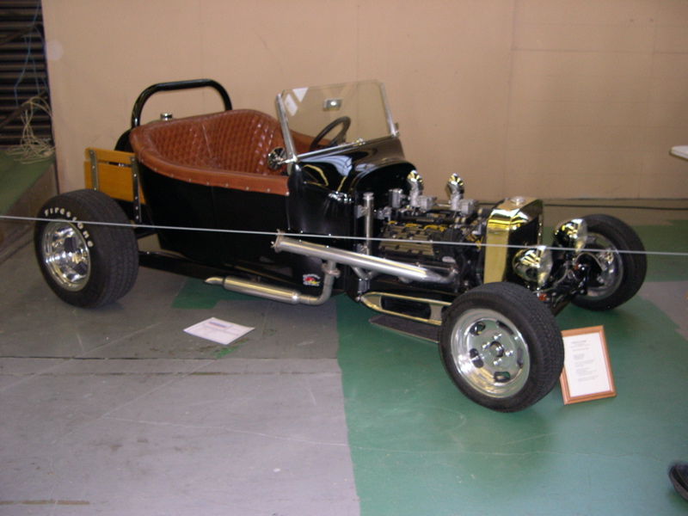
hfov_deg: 49.0
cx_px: 344
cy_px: 258
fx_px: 755
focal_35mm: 38
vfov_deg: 37.7
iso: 227
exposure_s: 1/60
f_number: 2.8
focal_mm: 8
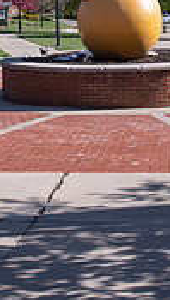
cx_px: 112
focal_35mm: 97
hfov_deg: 12.5
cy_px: 11
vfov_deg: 21.3
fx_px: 774
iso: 125
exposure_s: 1/320
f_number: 8
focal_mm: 28
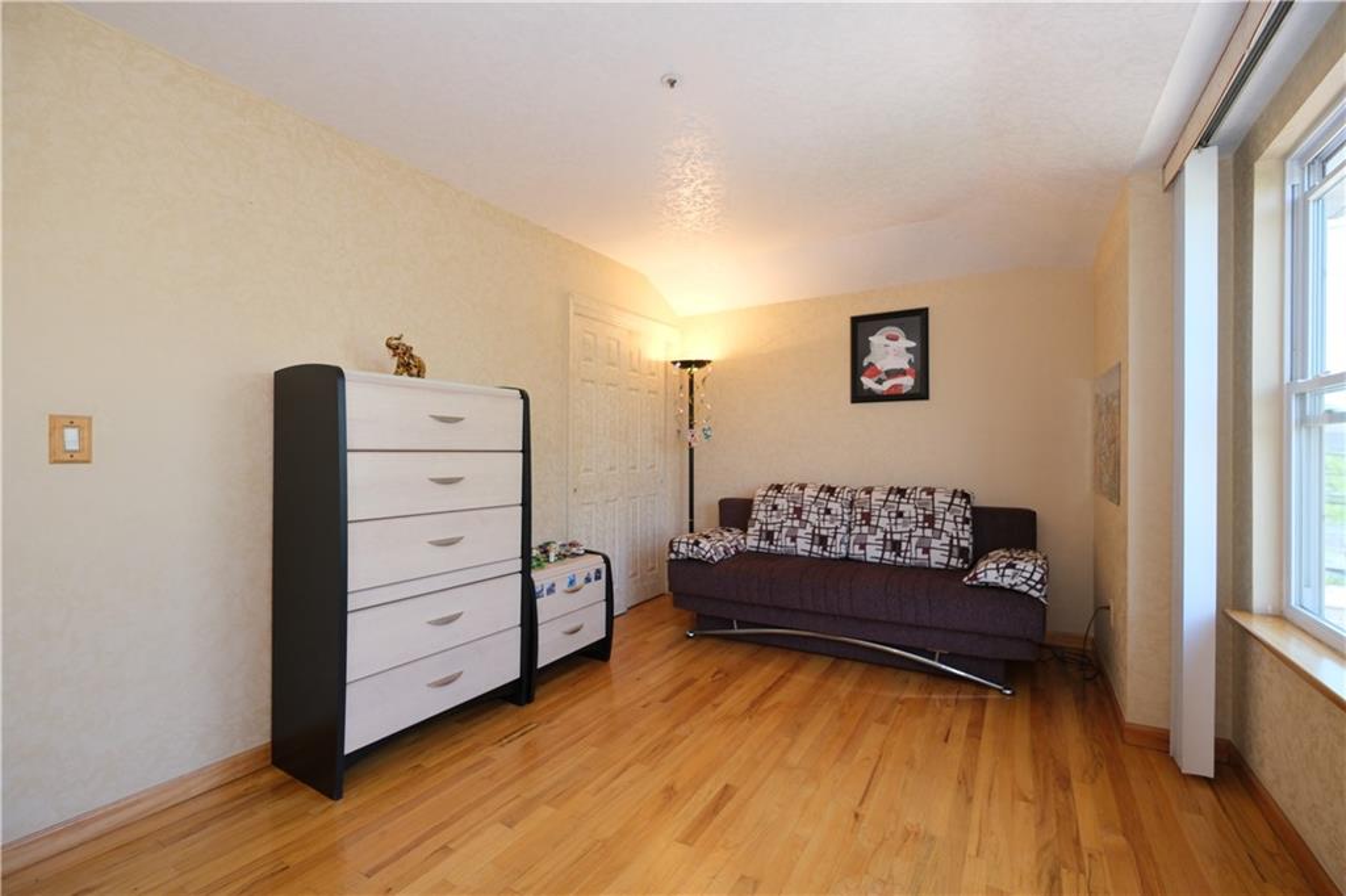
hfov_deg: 100.4
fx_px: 561
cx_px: 673
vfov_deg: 77.3
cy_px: 448
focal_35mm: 15
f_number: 4
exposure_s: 1/100
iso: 500
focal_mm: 10
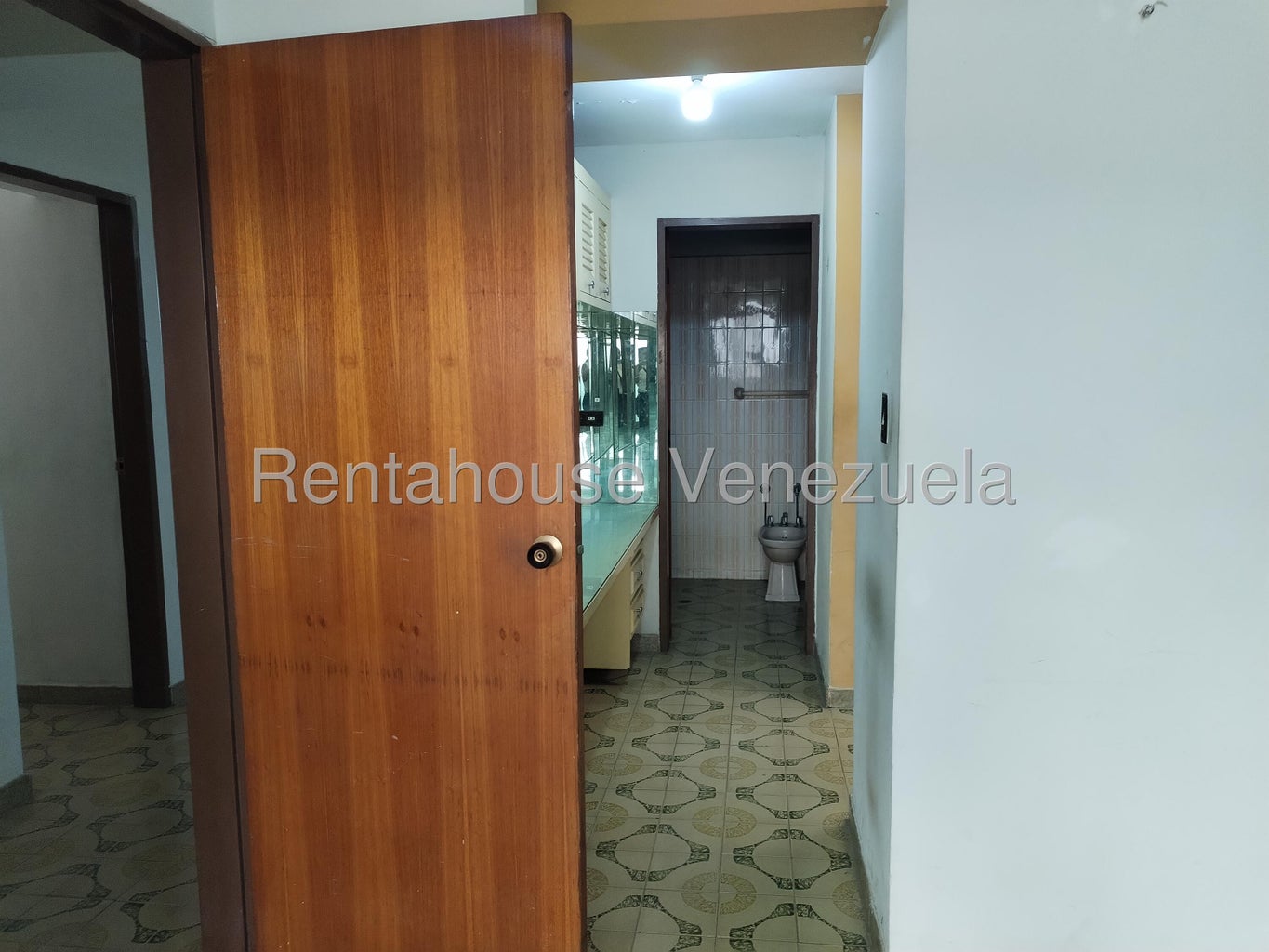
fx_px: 1063
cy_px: 476
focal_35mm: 29
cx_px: 634
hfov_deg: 61.7
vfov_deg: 48.2
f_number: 1.8
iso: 492
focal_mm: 4.75
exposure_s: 1/60
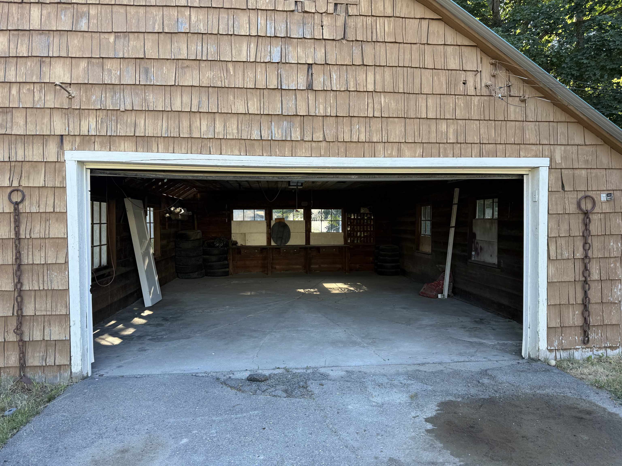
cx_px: 311
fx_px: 431
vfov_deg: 56.8
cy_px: 233
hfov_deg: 71.6
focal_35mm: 24
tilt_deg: -0.8
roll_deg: +1.6
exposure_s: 1/132
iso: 64
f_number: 1.78
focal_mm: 6.76
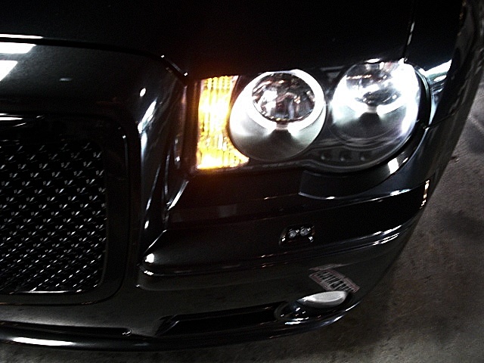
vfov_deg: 39.7
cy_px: 182
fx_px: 503
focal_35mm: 36
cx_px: 242
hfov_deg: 51.4
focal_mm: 6.3
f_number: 2.8
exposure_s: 1/15
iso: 800
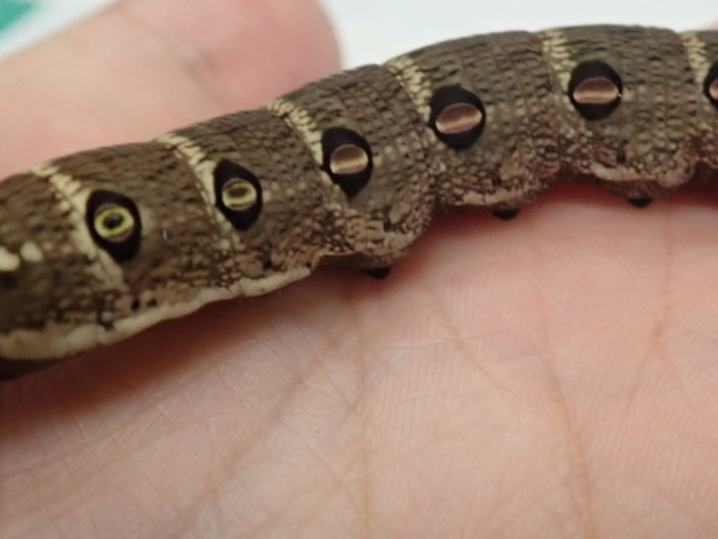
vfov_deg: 21.8
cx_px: 409
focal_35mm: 67
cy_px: 177
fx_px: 1390
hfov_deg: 28.9
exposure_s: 1/125
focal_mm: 5.5
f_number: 2.3
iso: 320
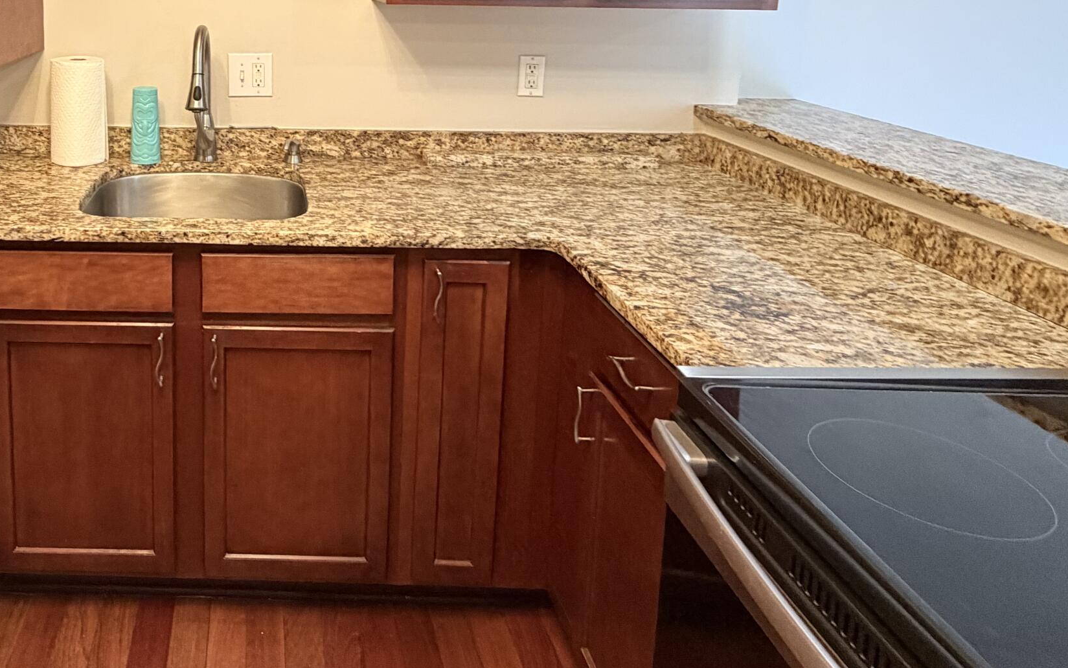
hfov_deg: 63.5
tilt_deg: -7.9
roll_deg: +0.0
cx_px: 242
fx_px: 786
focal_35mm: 27
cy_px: 65
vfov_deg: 42.2
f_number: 2.2
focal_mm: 2.22
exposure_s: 1/60
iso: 320
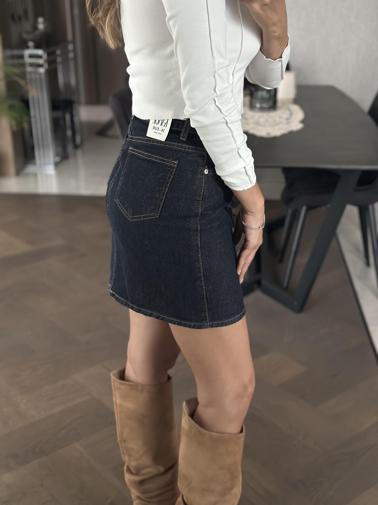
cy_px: 252
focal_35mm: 48
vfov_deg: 39.7
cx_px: 189
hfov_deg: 30.3
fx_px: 699
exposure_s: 1/30
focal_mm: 6.86
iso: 800
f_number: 1.78
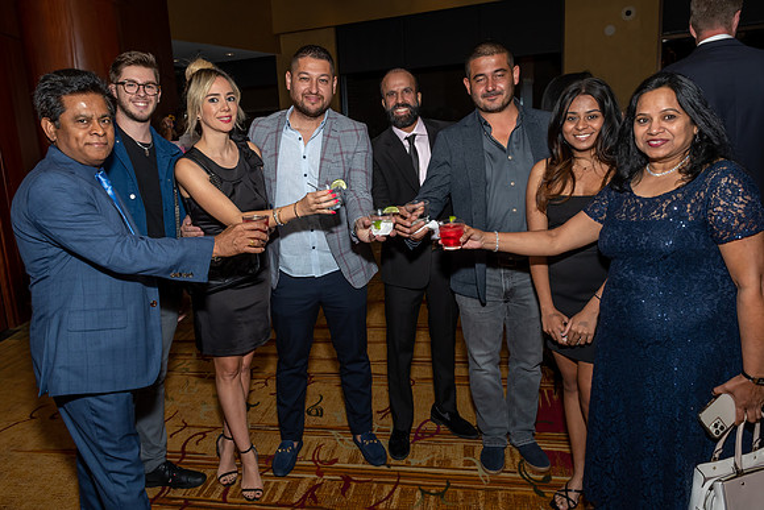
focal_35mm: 27
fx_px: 579
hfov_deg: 66.7
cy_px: 238
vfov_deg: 47.5
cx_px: 355
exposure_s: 1/250
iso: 500
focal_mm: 17
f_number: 7.1
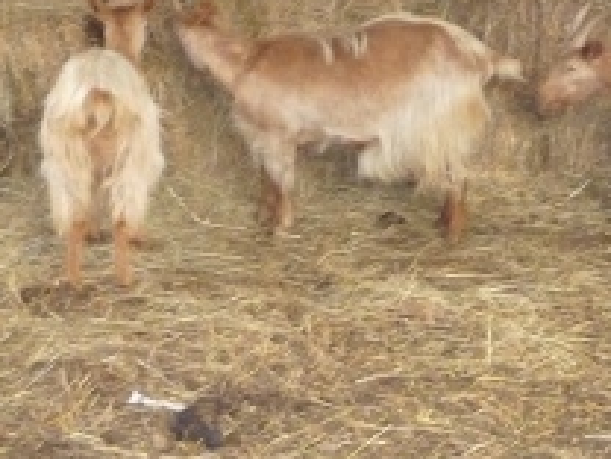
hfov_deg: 19.9
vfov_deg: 15.2
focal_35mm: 97
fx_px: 1712
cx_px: 523
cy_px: 144
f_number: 4.1
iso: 800
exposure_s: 1/8
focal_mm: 7.6
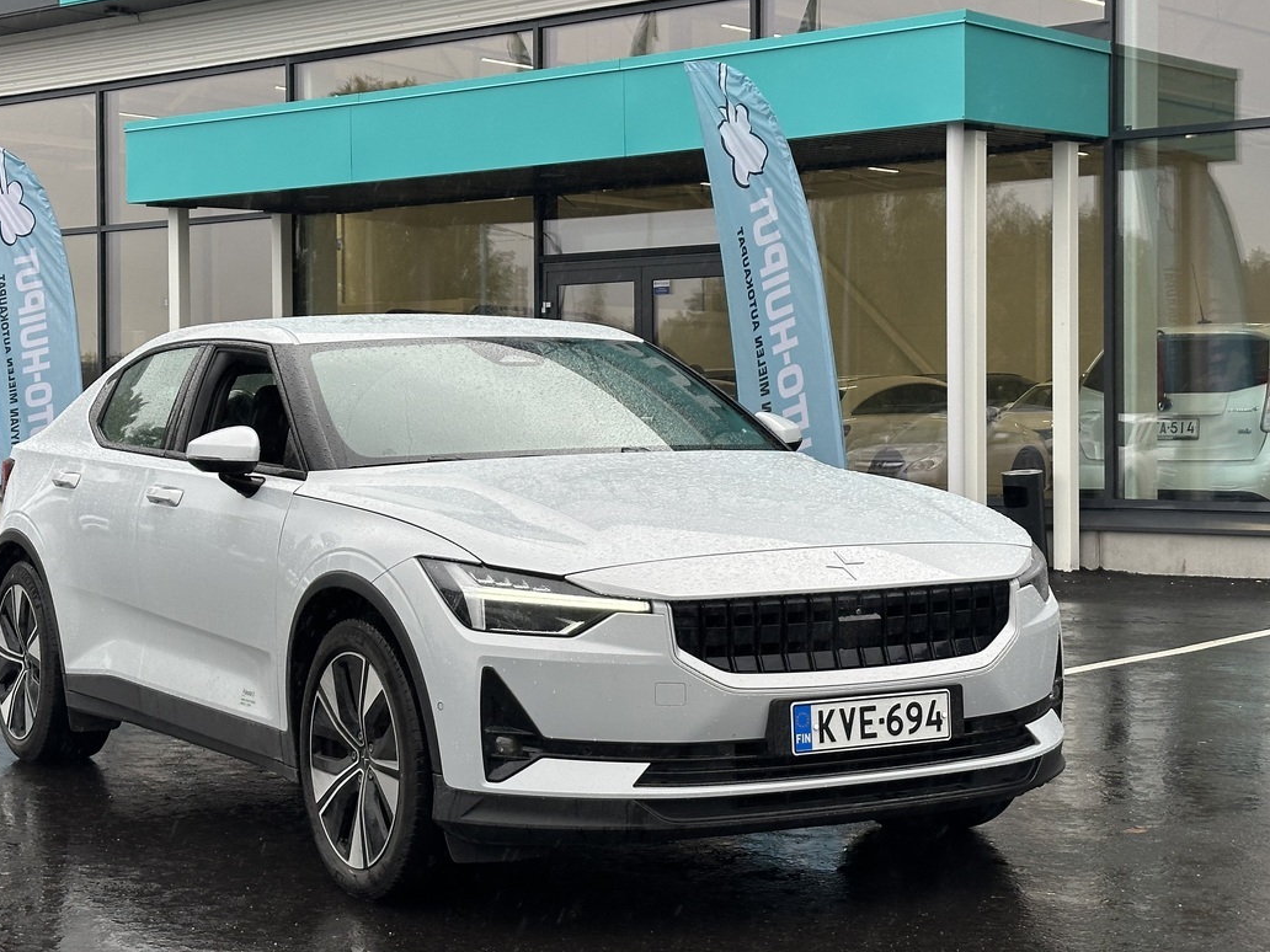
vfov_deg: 21.9
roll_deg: +1.4
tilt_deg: +1.5
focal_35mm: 67
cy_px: 445
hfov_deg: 28.9
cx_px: 562
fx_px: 2458
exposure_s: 1/454
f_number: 1.78
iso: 64
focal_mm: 6.86
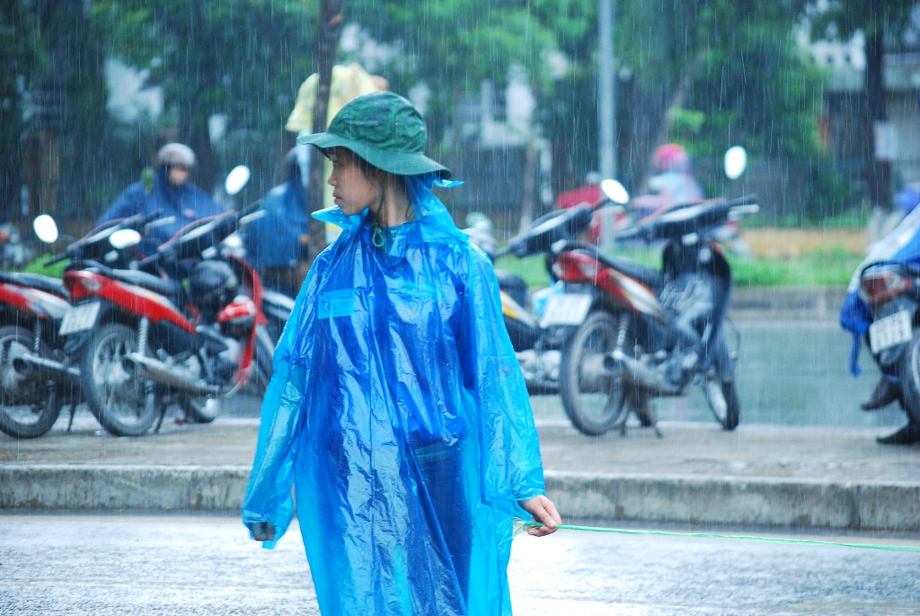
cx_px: 460
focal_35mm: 153
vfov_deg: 9.0
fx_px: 3914
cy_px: 308
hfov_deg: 13.4
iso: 500
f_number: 6.3
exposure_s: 1/100
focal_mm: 102
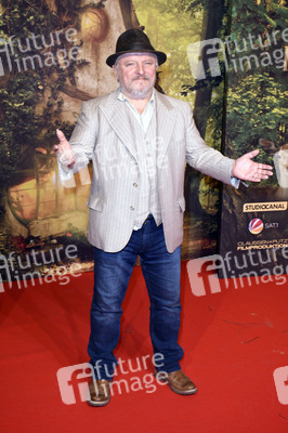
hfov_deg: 28.0
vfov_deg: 41.1
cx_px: 144
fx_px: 577
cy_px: 216
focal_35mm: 48
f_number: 6.3
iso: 400
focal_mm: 32
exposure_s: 1/60
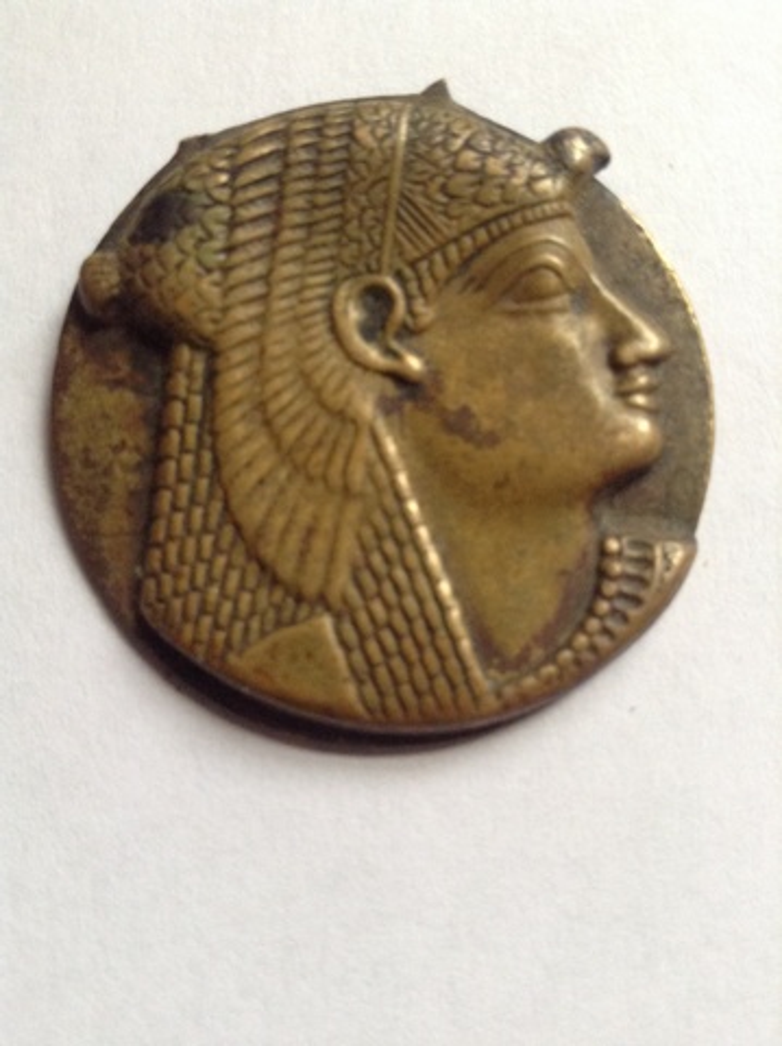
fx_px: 996
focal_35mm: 33
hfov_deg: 42.9
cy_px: 523
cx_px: 391
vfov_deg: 55.4
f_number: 2.4
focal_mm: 3.3
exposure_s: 1/25
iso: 160
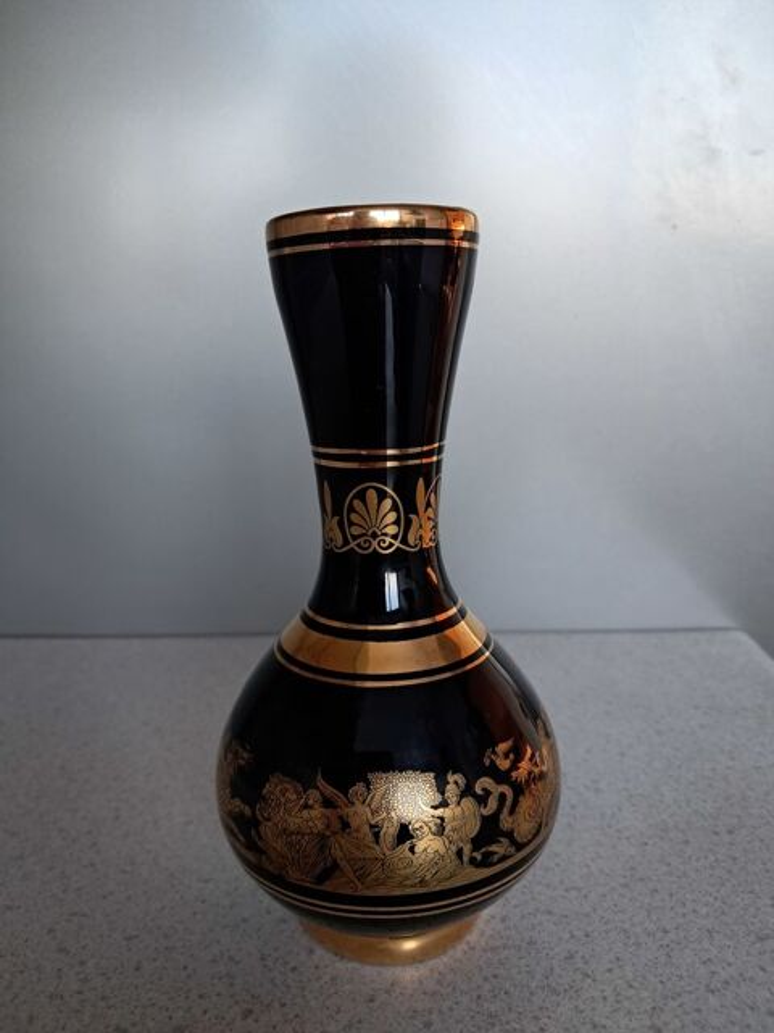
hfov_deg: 51.4
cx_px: 387
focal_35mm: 27
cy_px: 516
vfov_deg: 65.3
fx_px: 805
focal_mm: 4
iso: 200
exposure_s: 1/50
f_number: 1.8
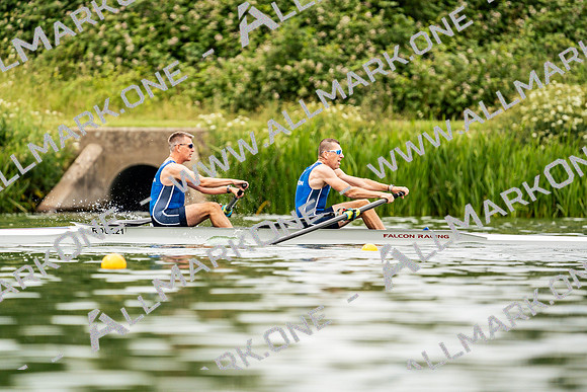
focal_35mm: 506
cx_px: 294
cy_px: 196
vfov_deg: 2.7
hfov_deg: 4.1
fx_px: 8252
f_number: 6.3
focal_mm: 506
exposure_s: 1/2000
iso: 640
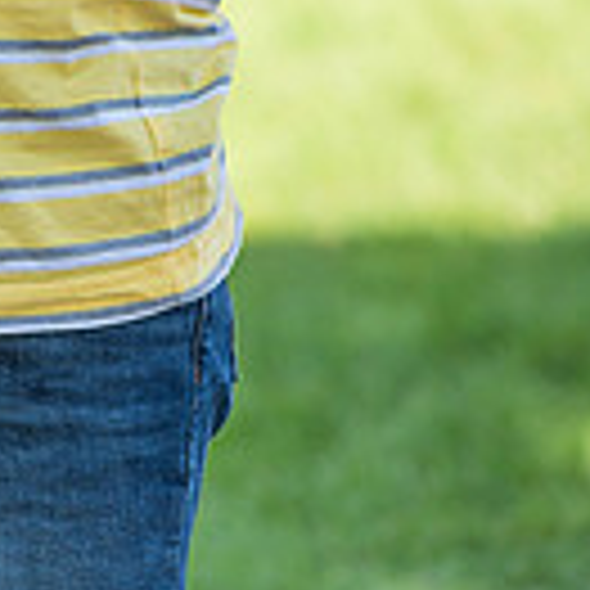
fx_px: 9854
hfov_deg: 3.4
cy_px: -396
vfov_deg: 3.4
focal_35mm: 511
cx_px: -47
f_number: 6.3
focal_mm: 175
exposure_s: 1/200
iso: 100
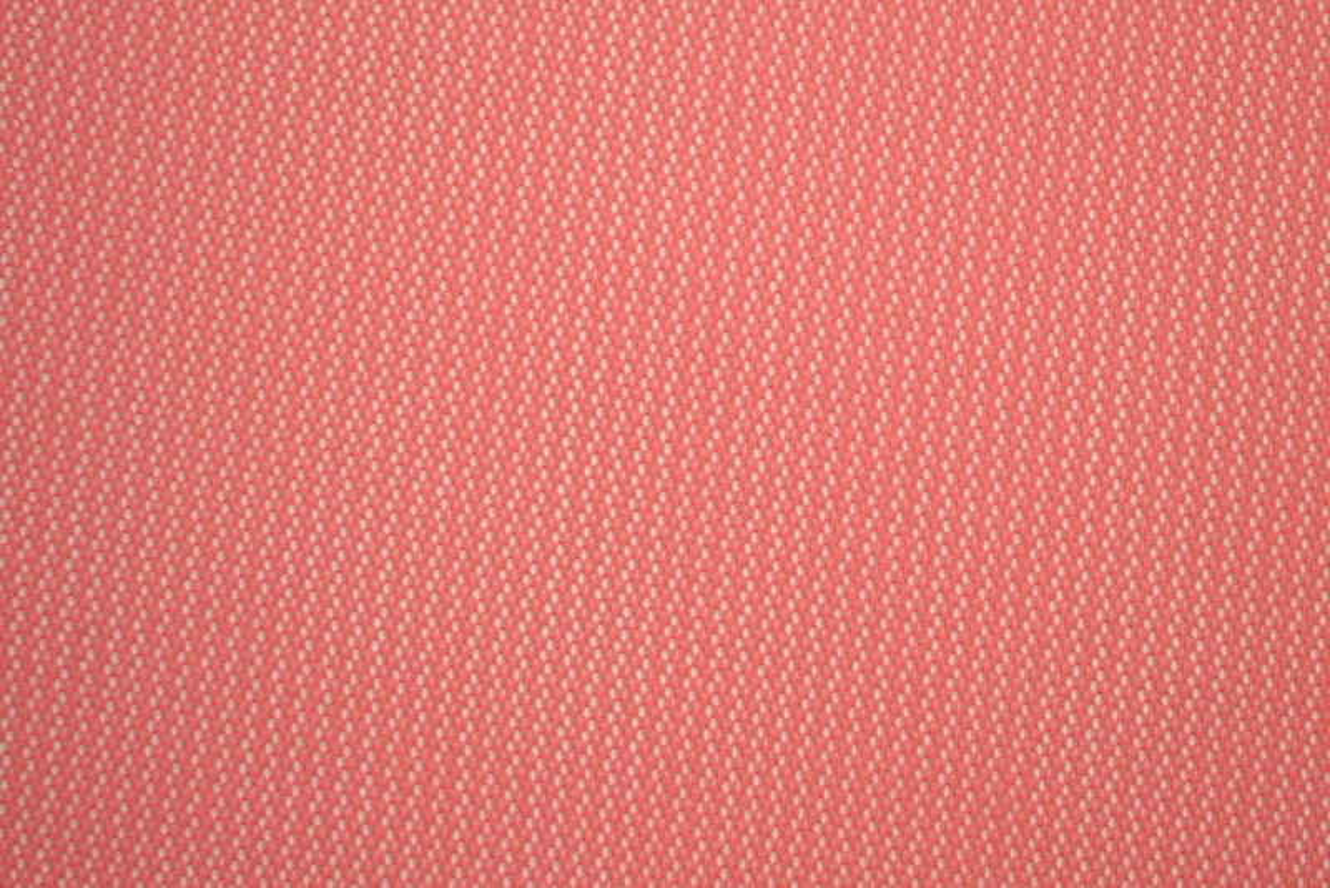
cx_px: 665
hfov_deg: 24.6
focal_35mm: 82
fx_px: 3049
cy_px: 444
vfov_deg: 16.6
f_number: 6.3
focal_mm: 55
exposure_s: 1/30
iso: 100
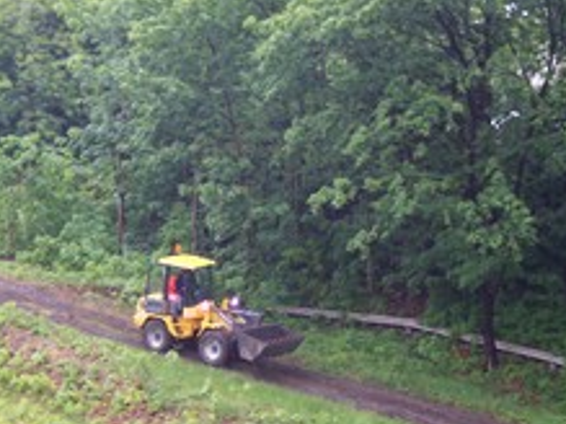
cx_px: 233
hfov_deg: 23.3
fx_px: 1373
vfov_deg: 17.4
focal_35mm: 84
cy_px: 346
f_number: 3.4
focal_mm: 10.7
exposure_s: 1/45
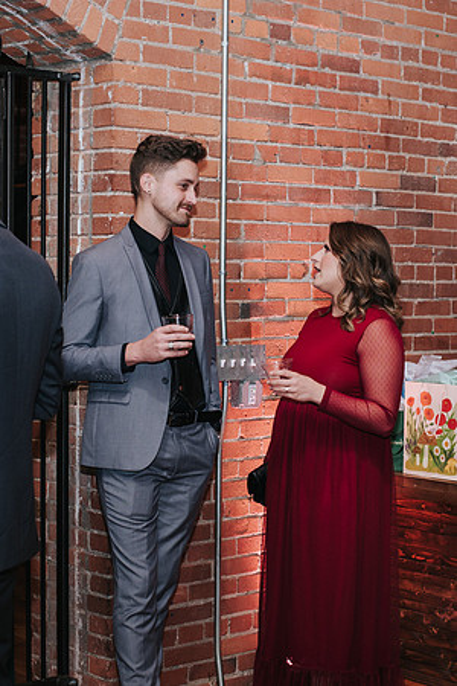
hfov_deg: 18.1
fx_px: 1432
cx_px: 251
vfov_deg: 26.9
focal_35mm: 75
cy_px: 343
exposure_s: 1/200
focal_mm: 50
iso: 800
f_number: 3.2
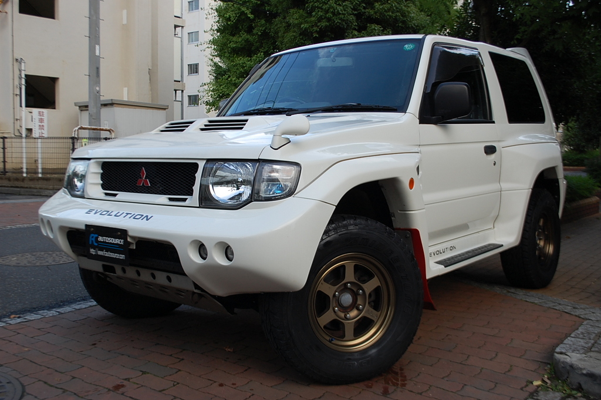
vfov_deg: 36.8
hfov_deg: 53.2
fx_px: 601
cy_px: 200
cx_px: 300
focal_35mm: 36
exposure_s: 1/125
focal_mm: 24
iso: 200
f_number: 5.6
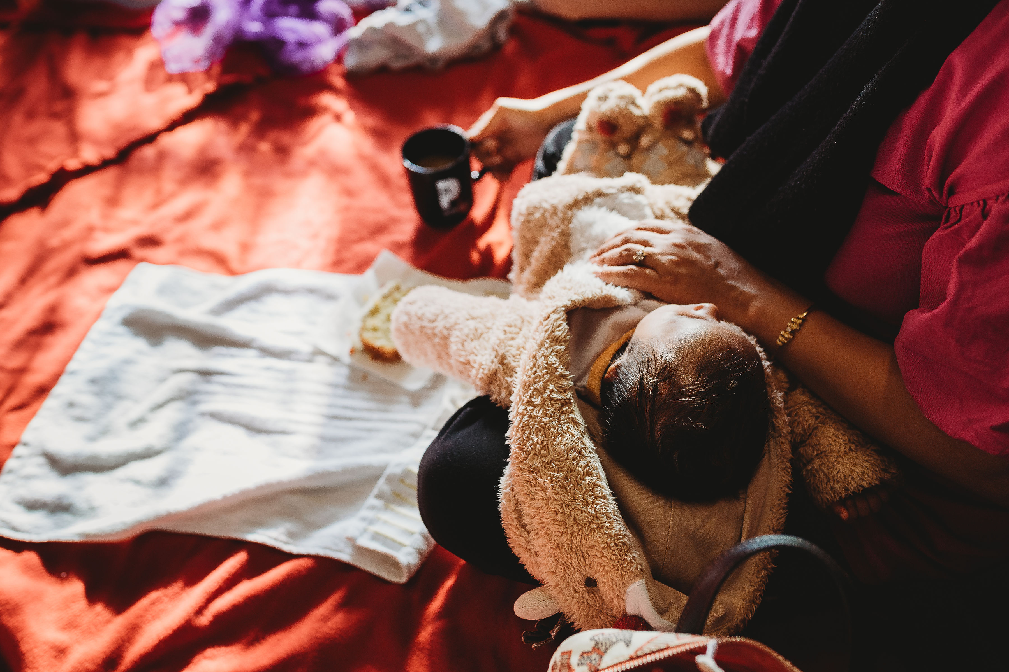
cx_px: 504
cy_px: 336
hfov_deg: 54.4
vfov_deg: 37.9
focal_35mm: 35
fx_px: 981
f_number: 2.8
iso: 800
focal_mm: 35
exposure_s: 1/640
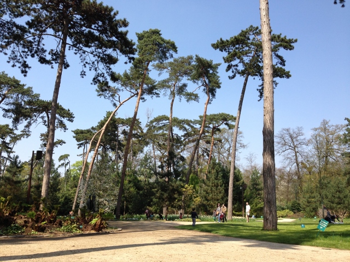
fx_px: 334
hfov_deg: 55.4
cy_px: 131
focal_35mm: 33
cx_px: 175
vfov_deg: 42.9
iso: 50
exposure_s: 1/968
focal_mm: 4.13
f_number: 2.4
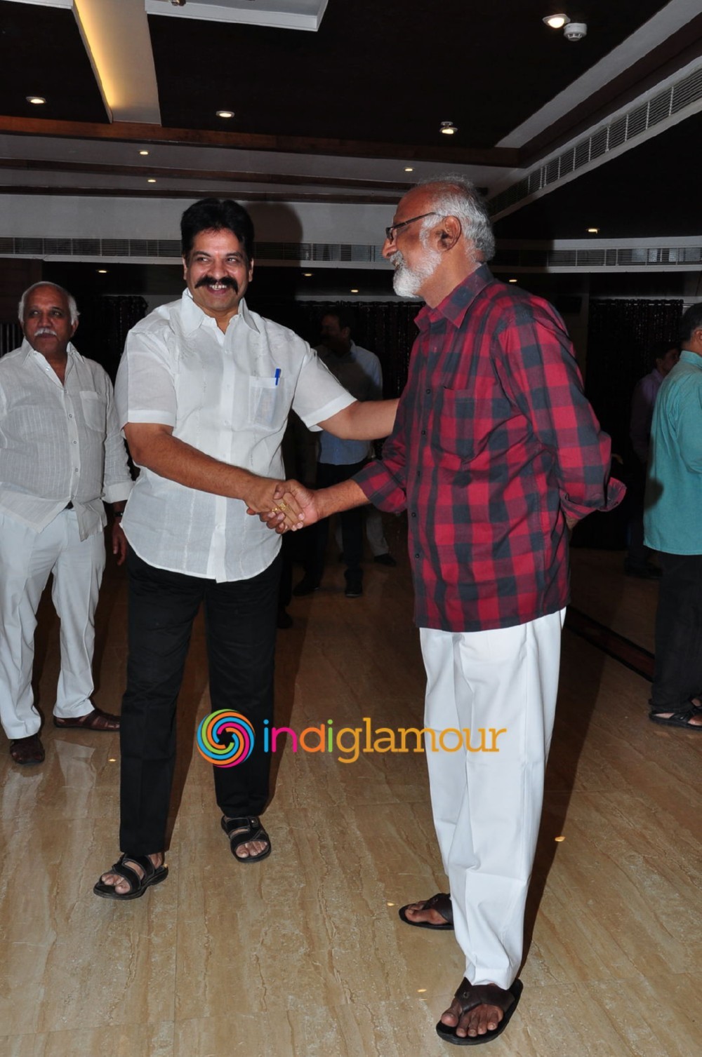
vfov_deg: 59.6
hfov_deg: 41.6
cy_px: 528
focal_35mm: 32
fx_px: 924
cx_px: 351
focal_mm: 21
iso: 400
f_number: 10
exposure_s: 1/125
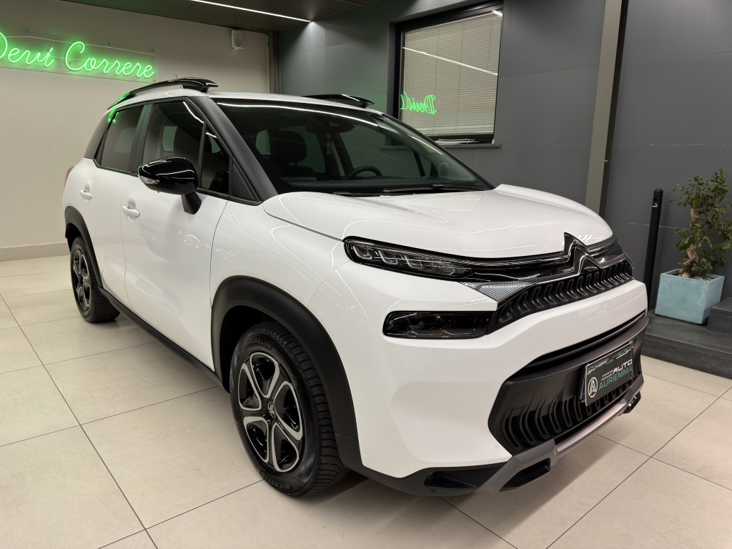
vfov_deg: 56.8
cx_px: 366
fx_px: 508
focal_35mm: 24
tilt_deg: -12.3
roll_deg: -1.4
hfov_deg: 71.6
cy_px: 274
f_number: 1.78
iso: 125
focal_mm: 6.76
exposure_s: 1/50
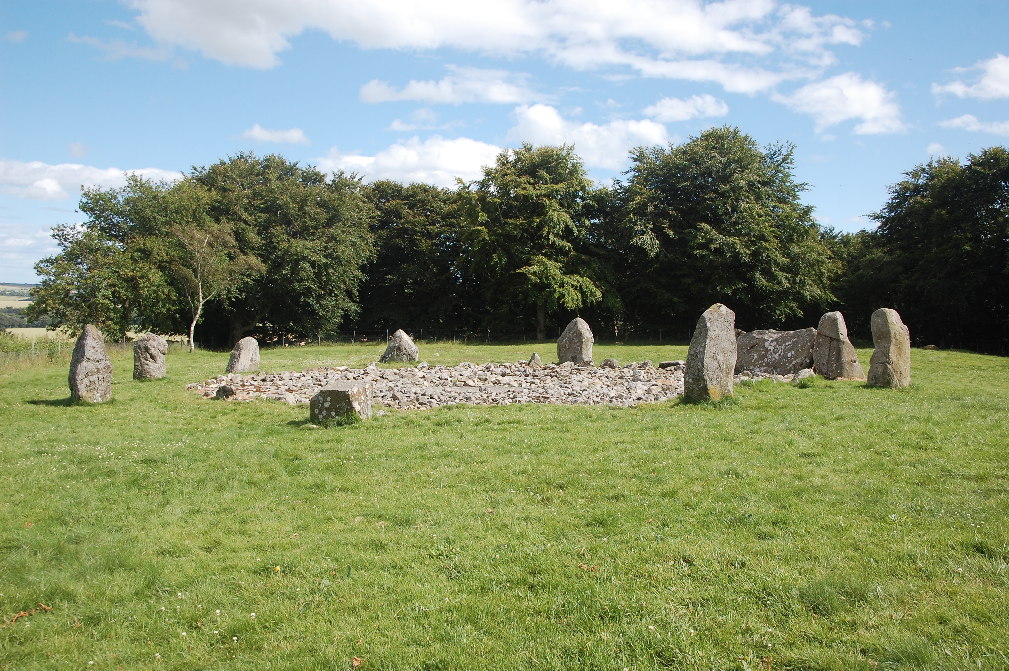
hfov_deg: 62.0
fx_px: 840
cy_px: 336
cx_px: 504
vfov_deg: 43.5
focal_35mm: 30
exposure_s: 1/1000
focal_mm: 20
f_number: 6.3
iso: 400
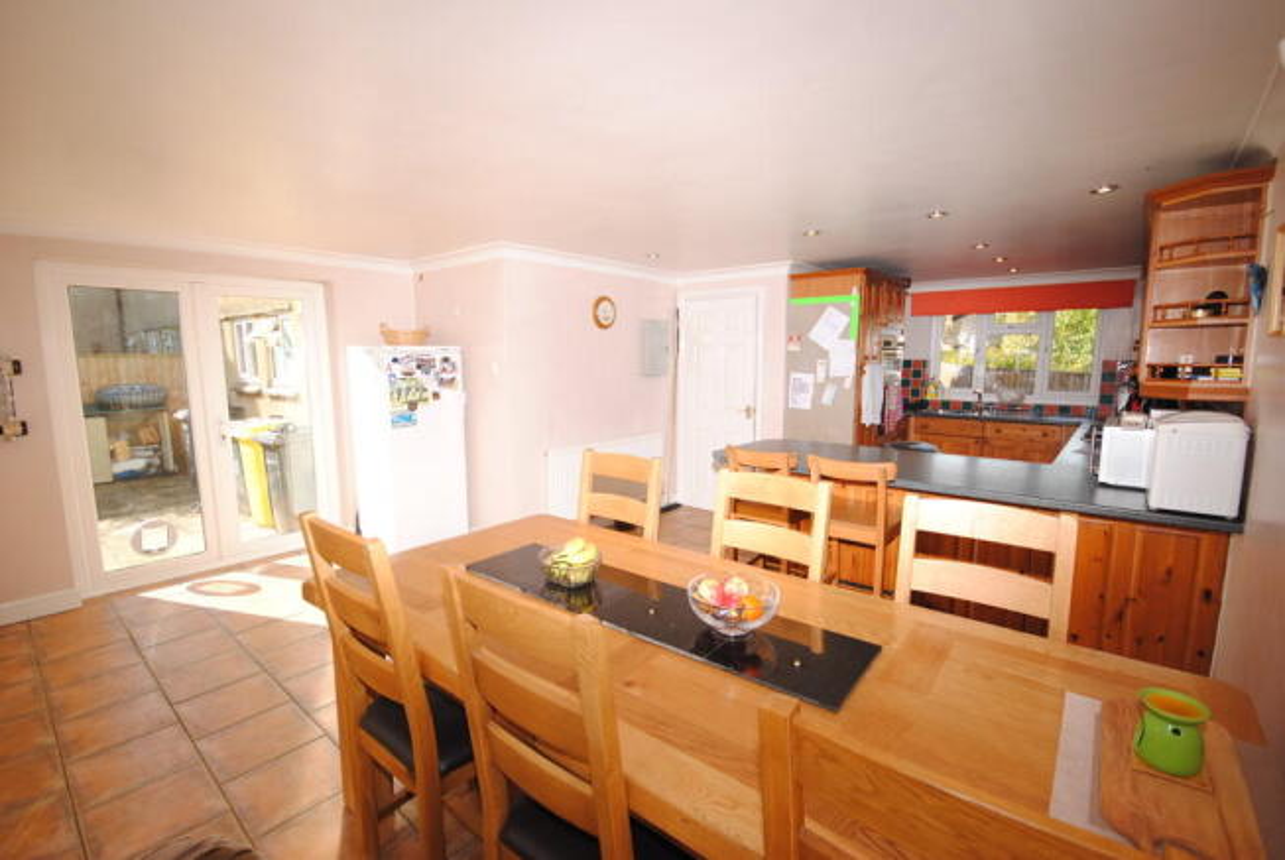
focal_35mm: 15
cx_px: 642
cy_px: 430
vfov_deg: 77.5
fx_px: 536
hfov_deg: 100.3
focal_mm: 10
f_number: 5.6
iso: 180
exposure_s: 1/125
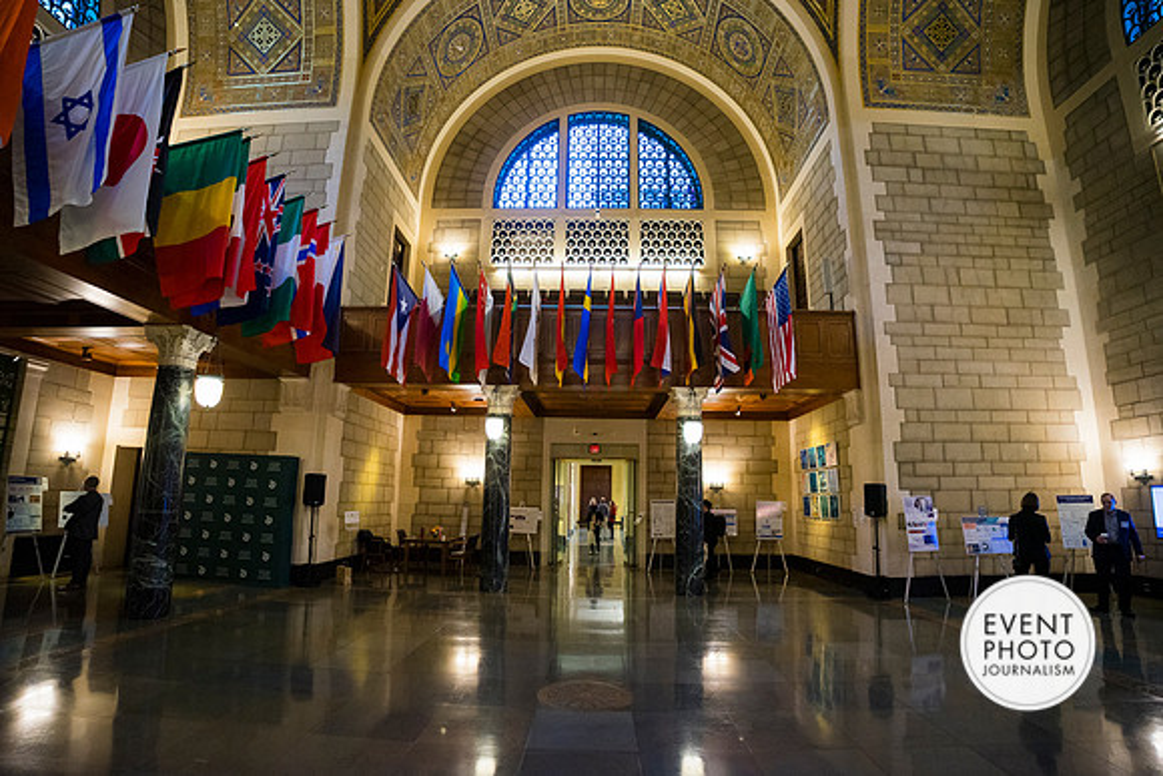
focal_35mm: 17
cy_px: 388
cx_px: 582
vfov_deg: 70.5
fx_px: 549
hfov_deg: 93.3
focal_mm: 17
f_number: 4
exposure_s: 1/80
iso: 1600
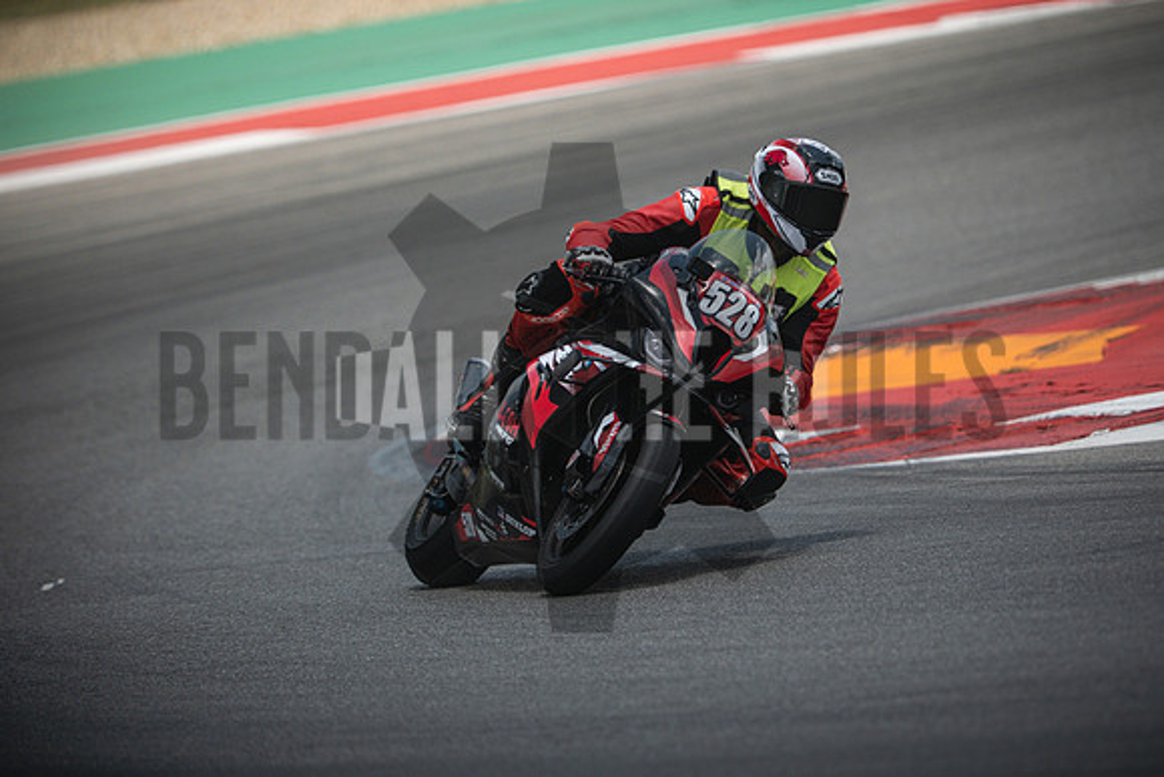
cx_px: 582
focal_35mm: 420
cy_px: 388
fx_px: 13583
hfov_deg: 4.9
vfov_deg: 3.3
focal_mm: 280
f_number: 2.8
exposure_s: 1/4000
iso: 500
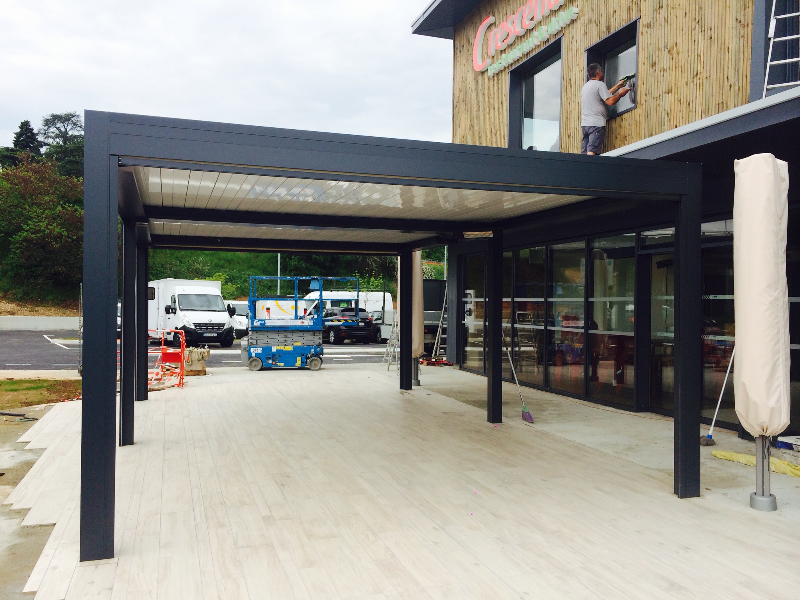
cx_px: 400
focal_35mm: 30
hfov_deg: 60.0
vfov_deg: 46.8
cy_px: 300
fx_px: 693
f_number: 2.2
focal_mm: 4.12
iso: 32
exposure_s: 1/1709
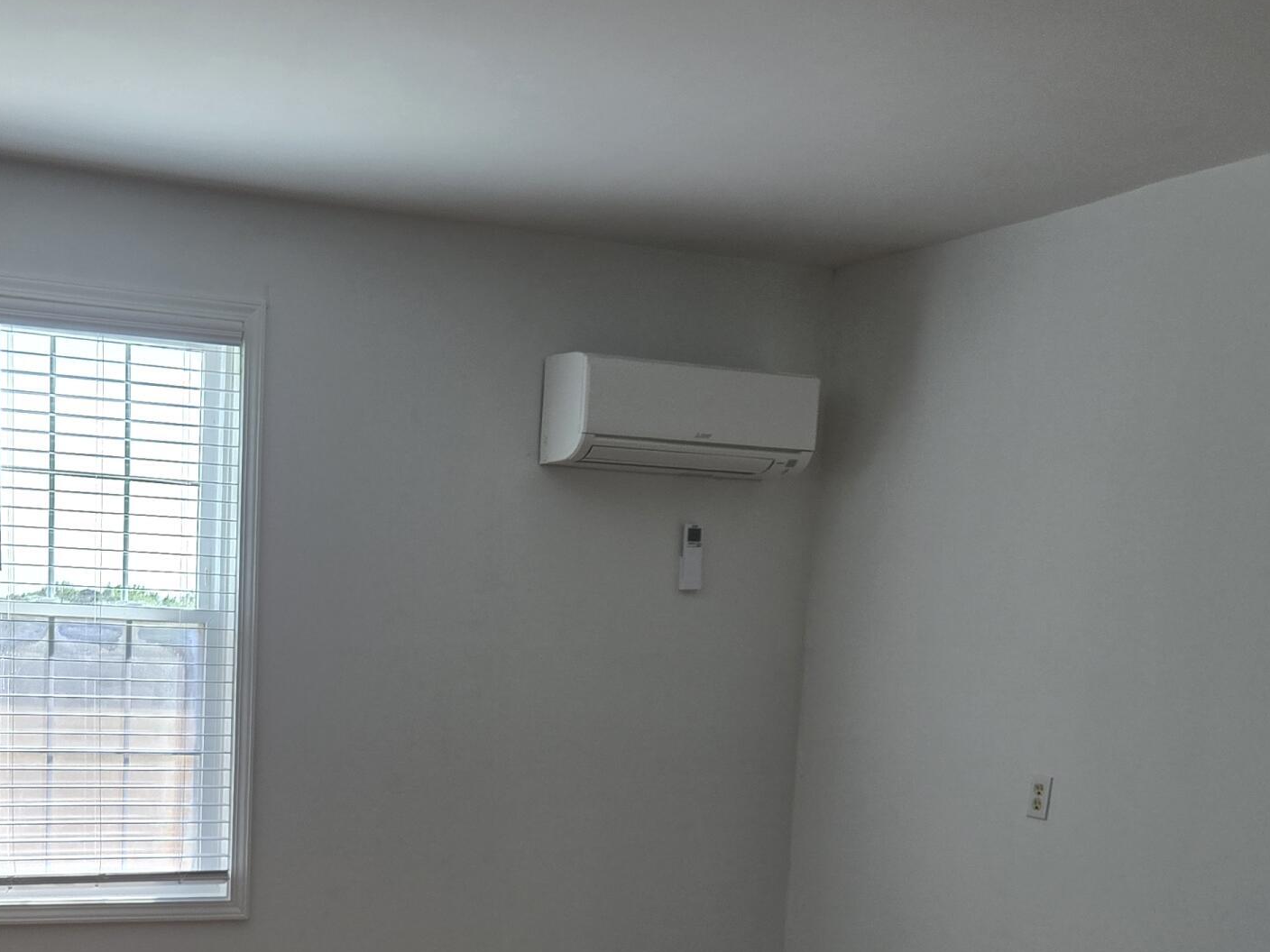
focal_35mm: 49
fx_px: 1798
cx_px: 336
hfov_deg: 38.0
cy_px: 889
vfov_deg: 28.3
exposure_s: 1/180
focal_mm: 5.4
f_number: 1.8
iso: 64
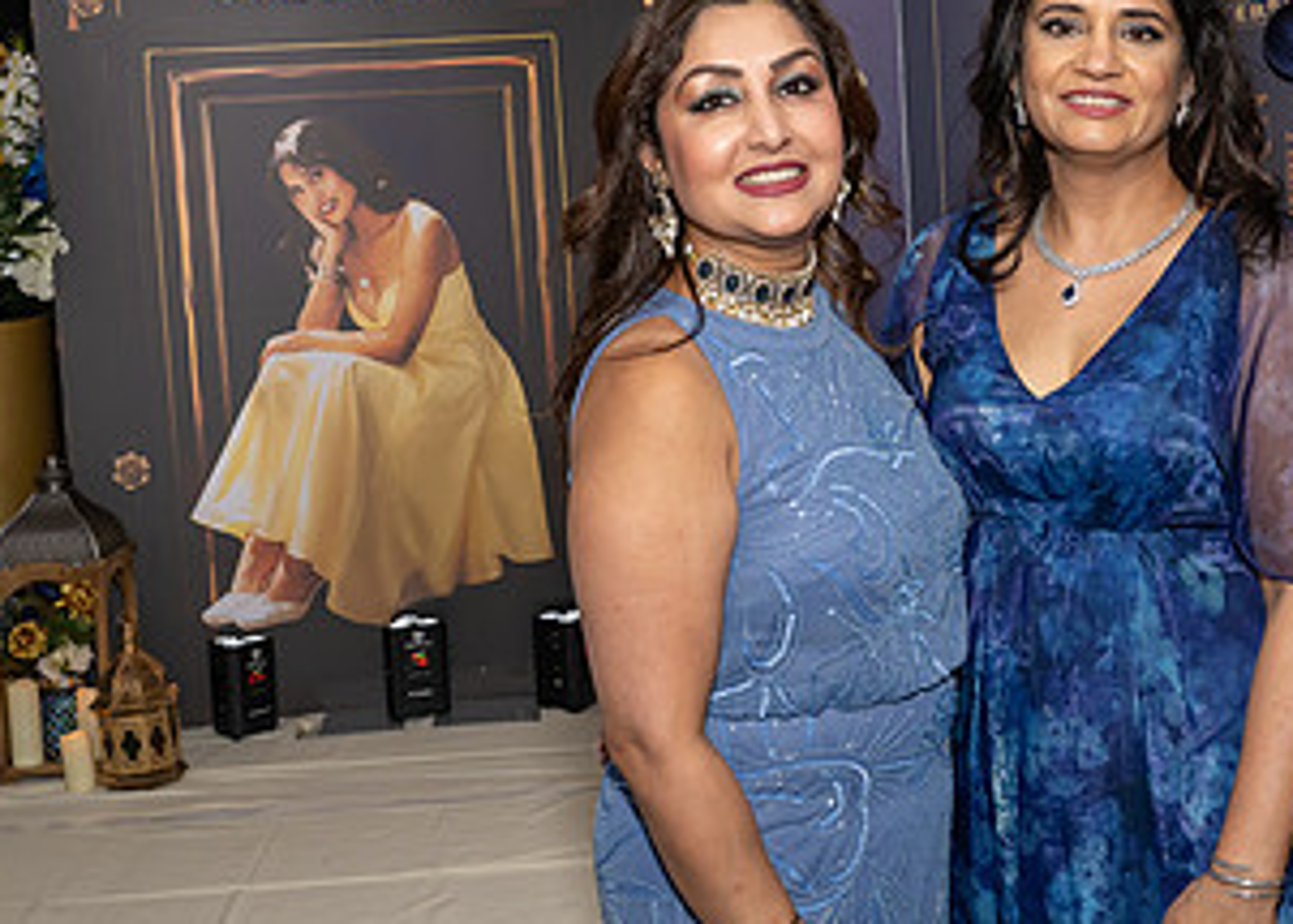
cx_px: 922
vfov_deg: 20.9
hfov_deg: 28.7
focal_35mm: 68
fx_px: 2497
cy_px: 368
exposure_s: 1/250
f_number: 8
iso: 640
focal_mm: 32.5
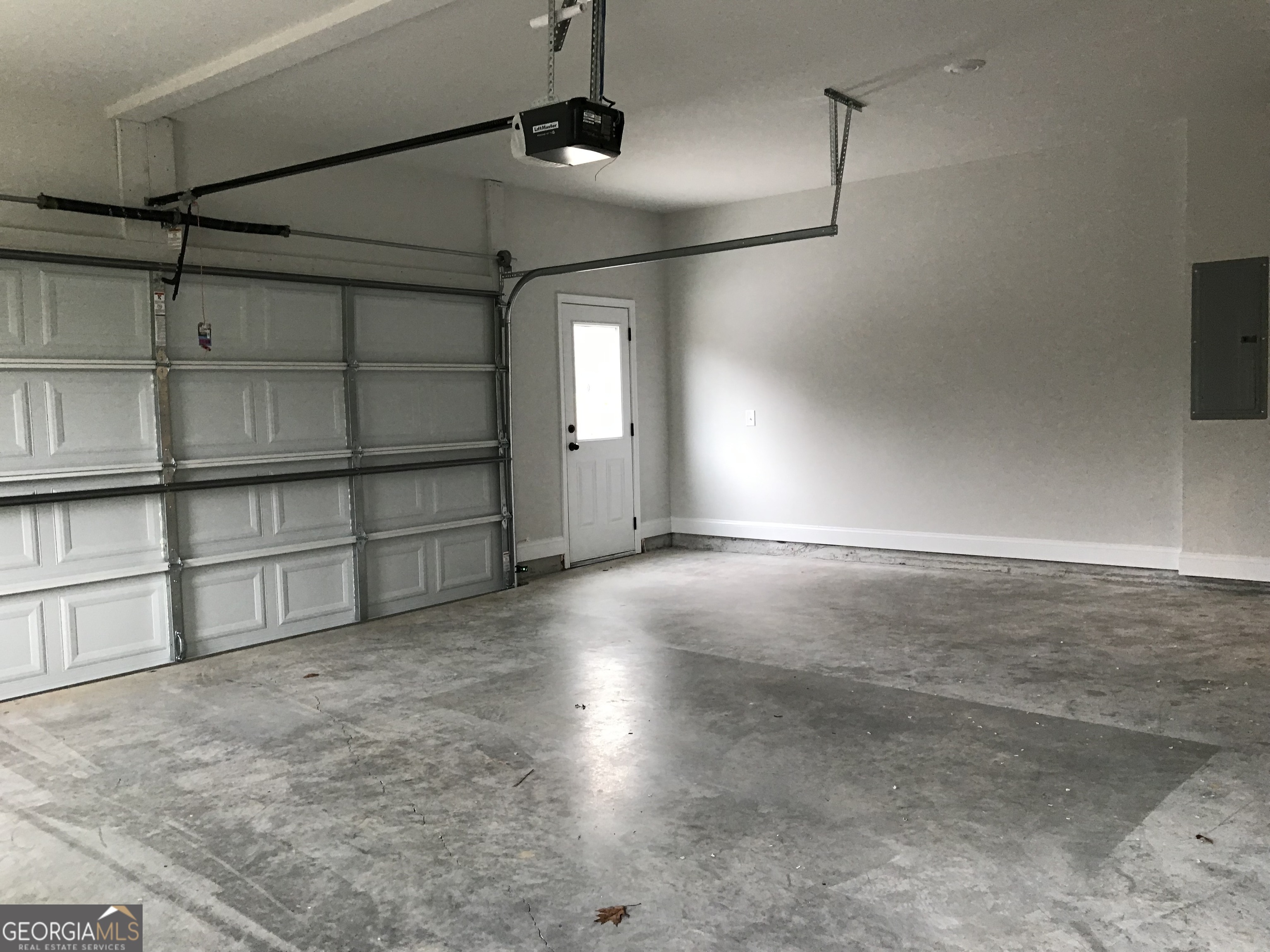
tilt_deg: -3.7
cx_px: 635
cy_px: 476
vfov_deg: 49.7
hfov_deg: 63.4
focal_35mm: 28
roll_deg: +3.1
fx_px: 1027
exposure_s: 1/30
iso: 40
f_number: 1.8
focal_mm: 3.99
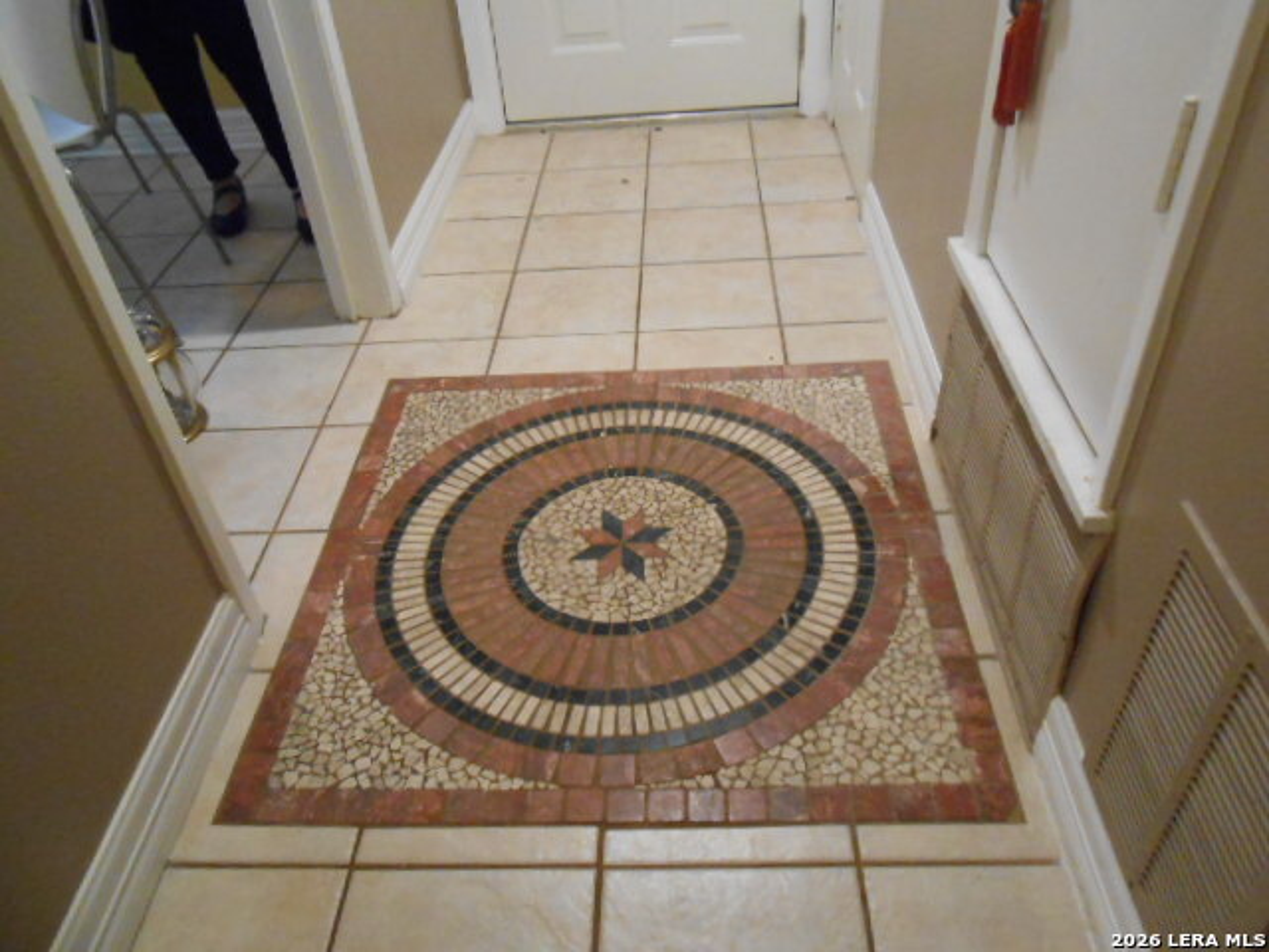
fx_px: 953
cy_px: 476
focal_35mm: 26
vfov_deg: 53.1
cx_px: 634
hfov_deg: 67.3
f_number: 3.5
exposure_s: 1/25
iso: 800
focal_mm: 4.6
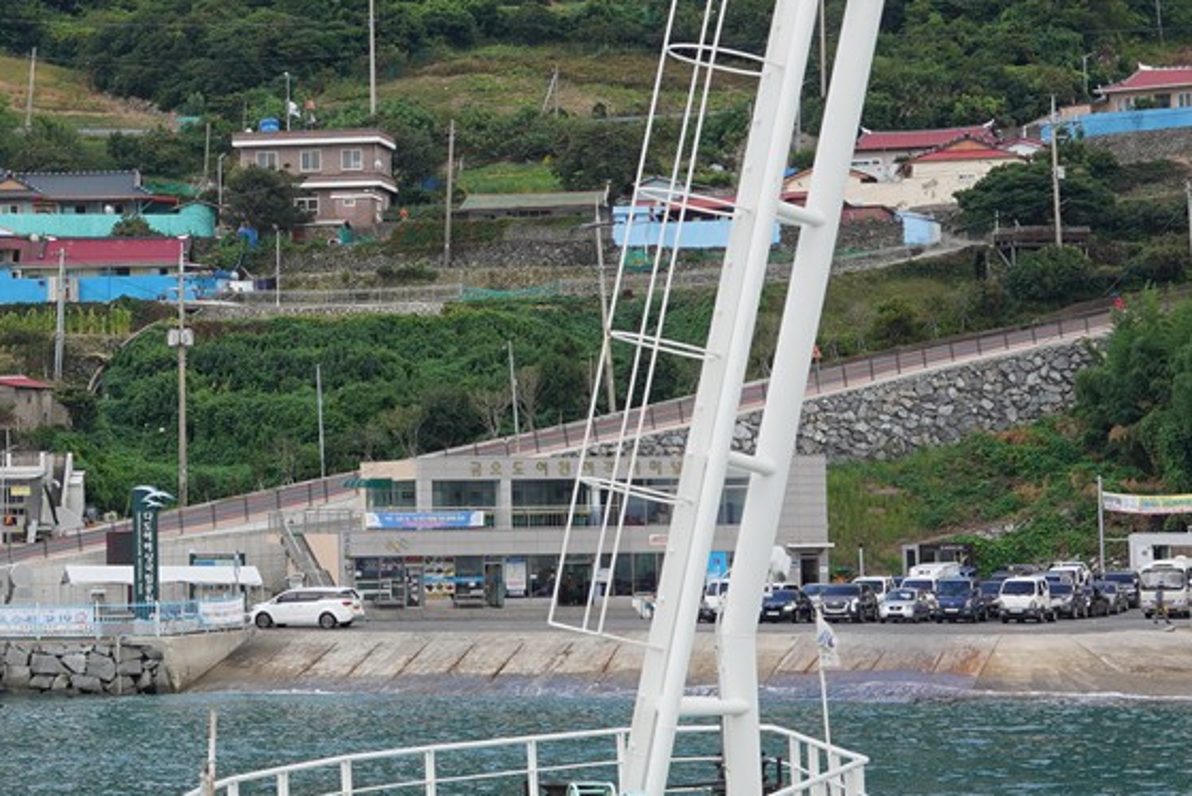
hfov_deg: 16.2
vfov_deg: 10.9
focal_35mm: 125
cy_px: 64
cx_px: 138
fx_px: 4141
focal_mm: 35
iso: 100
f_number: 8
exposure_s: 1/100
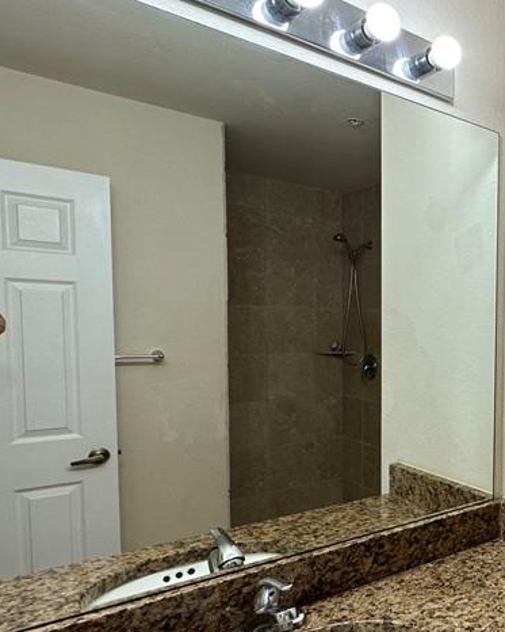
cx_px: 589
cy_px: 368
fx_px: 560
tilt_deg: -5.2
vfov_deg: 58.4
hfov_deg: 37.9
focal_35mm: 30
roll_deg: -1.7
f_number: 2.2
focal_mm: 2.22
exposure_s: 1/120
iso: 50
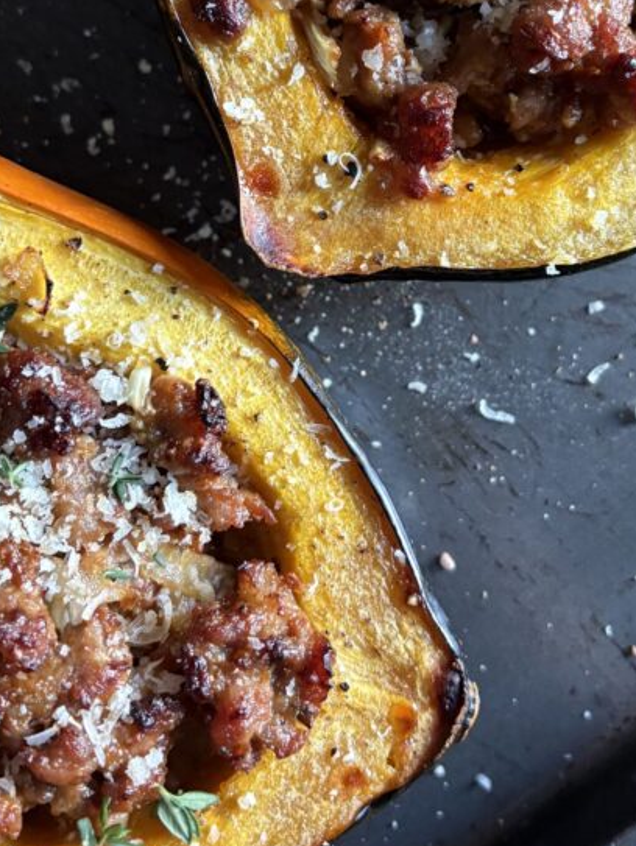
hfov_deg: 29.7
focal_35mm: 49
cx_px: 344
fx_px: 1199
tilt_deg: -88.1
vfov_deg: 38.2
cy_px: 246
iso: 400
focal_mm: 5.96
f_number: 1.6
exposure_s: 1/60
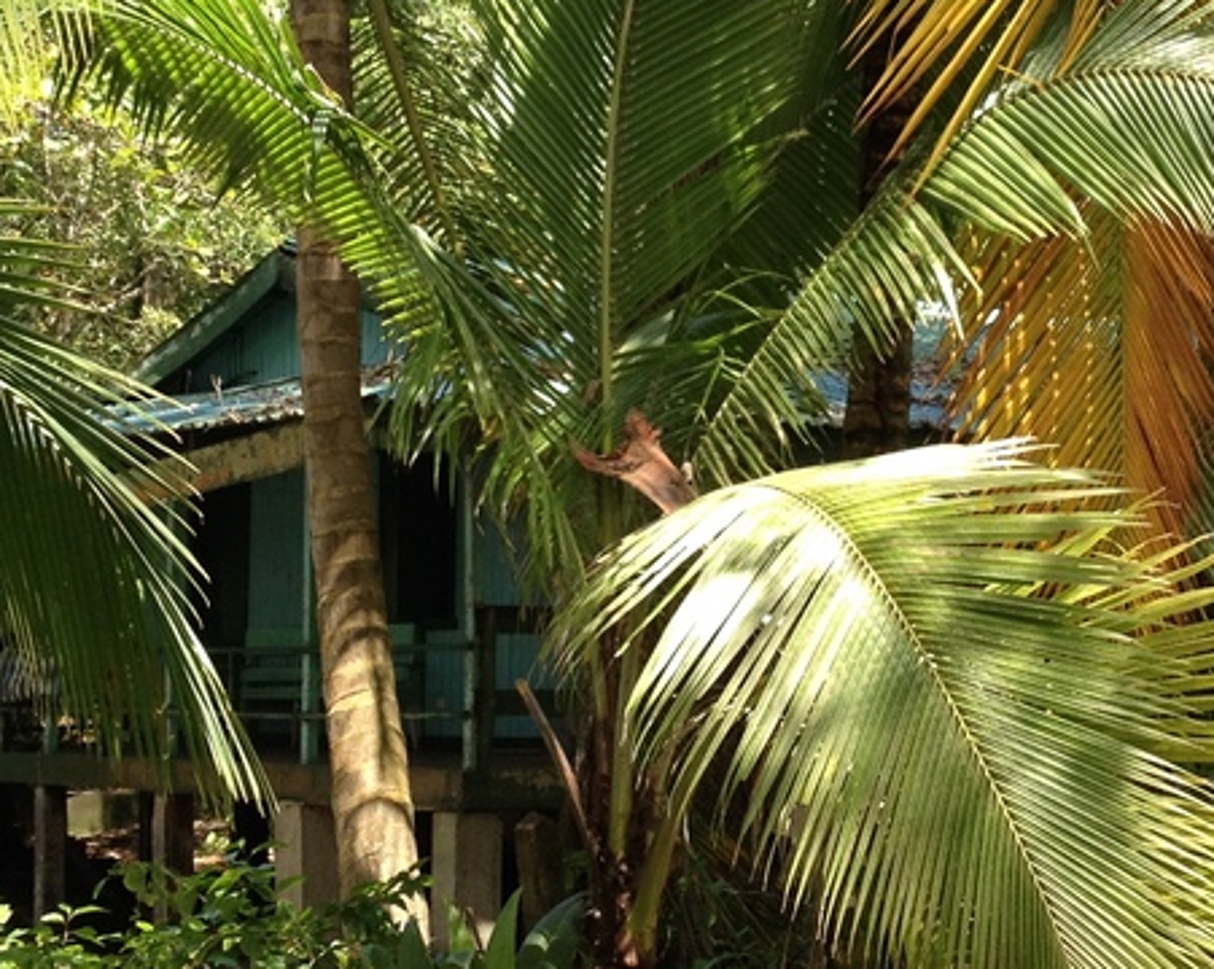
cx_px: 810
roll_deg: +0.6
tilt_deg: +1.8
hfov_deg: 21.0
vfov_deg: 16.9
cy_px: 412
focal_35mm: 91
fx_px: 3267
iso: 50
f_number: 2.4
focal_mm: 4.28
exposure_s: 1/332
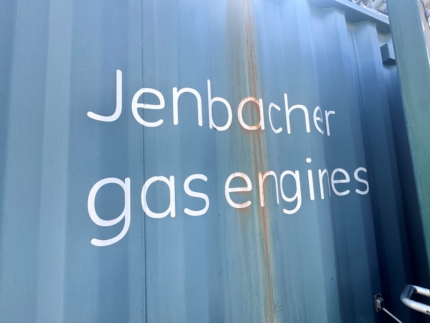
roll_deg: +1.9
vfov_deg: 85.7
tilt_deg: +5.7
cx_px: 215
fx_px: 174
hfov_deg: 102.1
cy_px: 162
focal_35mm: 14
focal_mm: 2.22
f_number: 2.2
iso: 40
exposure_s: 1/299
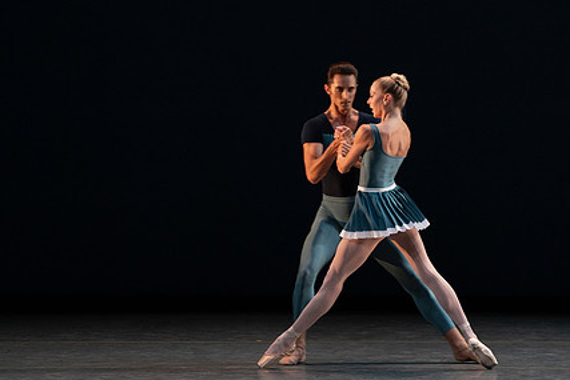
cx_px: 375
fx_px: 7365
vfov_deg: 3.0
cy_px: 162
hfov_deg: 4.4
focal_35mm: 465
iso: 5000
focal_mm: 342
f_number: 8
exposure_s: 1/400
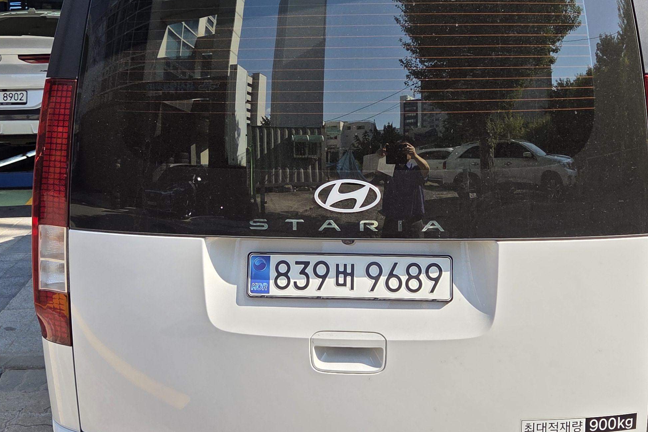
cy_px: 150
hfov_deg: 40.3
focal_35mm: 49
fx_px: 882
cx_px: 320
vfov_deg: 27.4
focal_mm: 5.4
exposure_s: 1/2686
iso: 80
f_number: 1.8
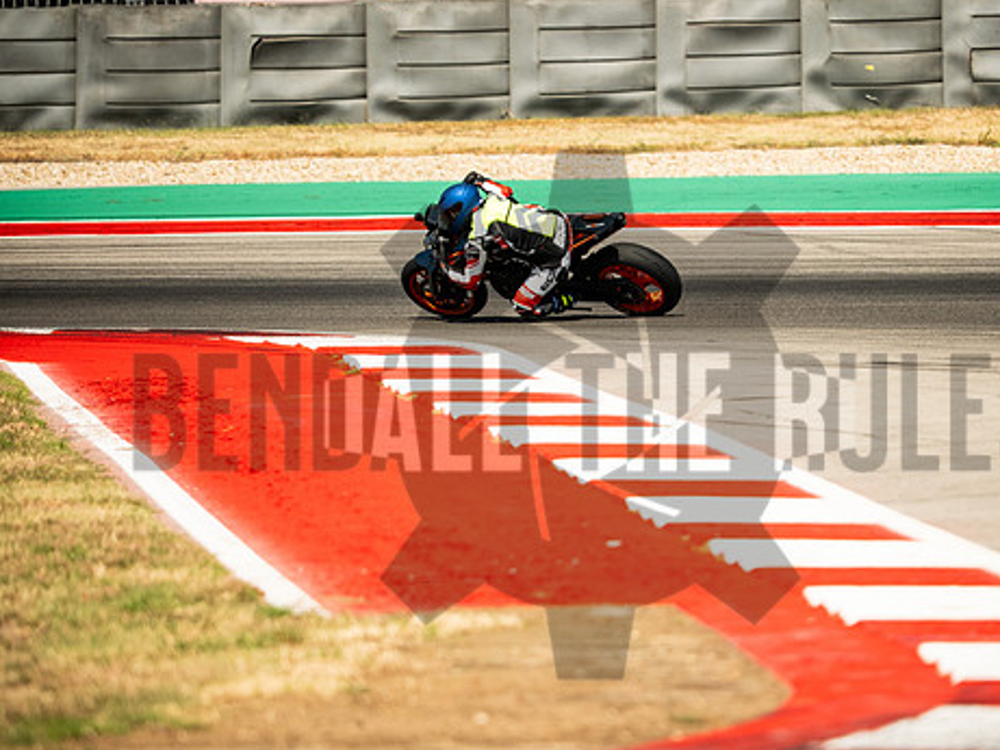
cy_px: 415
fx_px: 14679
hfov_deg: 3.9
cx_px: 590
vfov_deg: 2.9
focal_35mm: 508
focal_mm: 280
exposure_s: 1/2000
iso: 250
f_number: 2.8
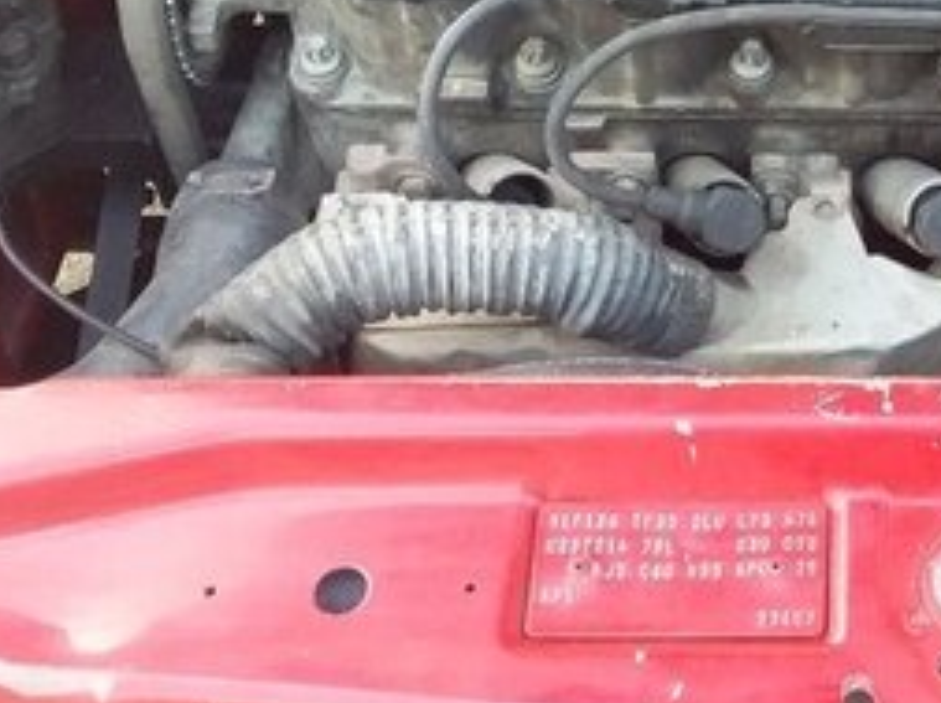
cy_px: -58
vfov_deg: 17.6
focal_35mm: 81
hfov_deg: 23.3
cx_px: 911
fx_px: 2199
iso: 100
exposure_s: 1/60
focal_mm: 3.3
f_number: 2.2
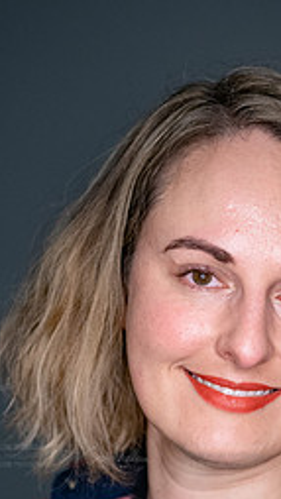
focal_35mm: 158
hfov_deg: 7.7
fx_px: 2092
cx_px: 232
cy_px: 426
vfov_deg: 13.5
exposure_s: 1/250
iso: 2000
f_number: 3.2
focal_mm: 85
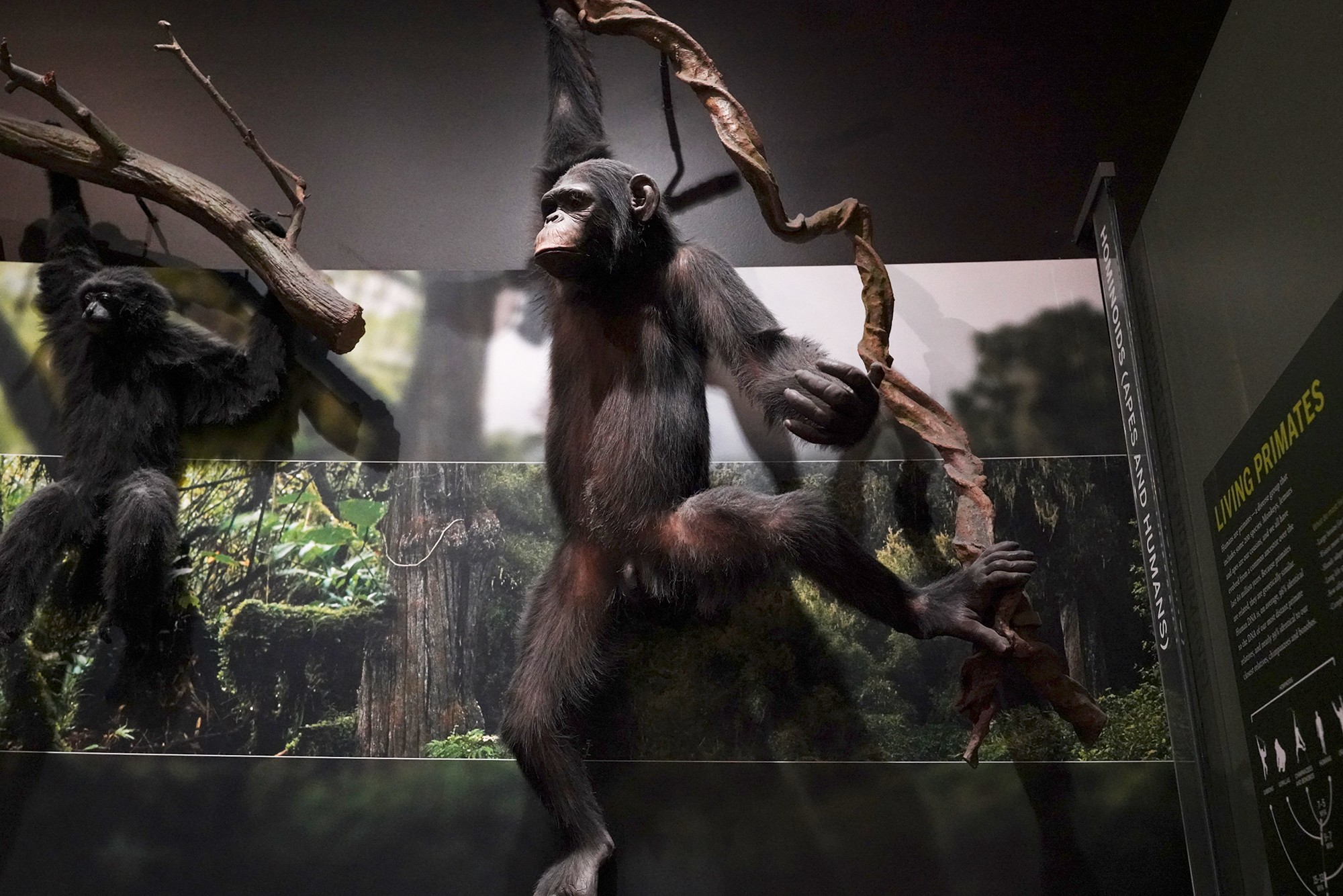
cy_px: 448
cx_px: 672
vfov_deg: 41.1
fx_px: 1194
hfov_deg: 58.7
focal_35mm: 32
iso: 10000
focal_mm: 32
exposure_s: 1/80
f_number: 3.5
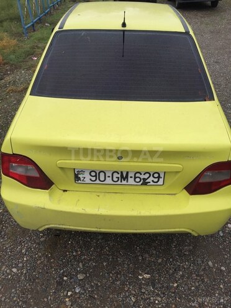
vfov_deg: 61.7
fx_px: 258
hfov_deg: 48.2
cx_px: 116
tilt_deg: -31.5
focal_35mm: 29
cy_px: 154
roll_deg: -0.5
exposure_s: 1/746
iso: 32
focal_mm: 4.15
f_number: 2.2
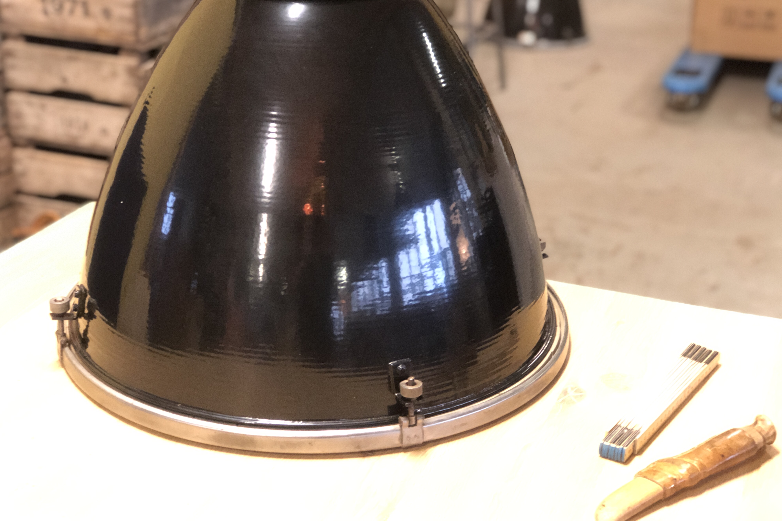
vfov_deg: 22.6
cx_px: 388
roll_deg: -2.7
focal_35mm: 60
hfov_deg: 33.4
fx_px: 1303
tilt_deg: -23.7
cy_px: 252
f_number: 2.8
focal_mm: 6.6
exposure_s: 1/33
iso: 1000
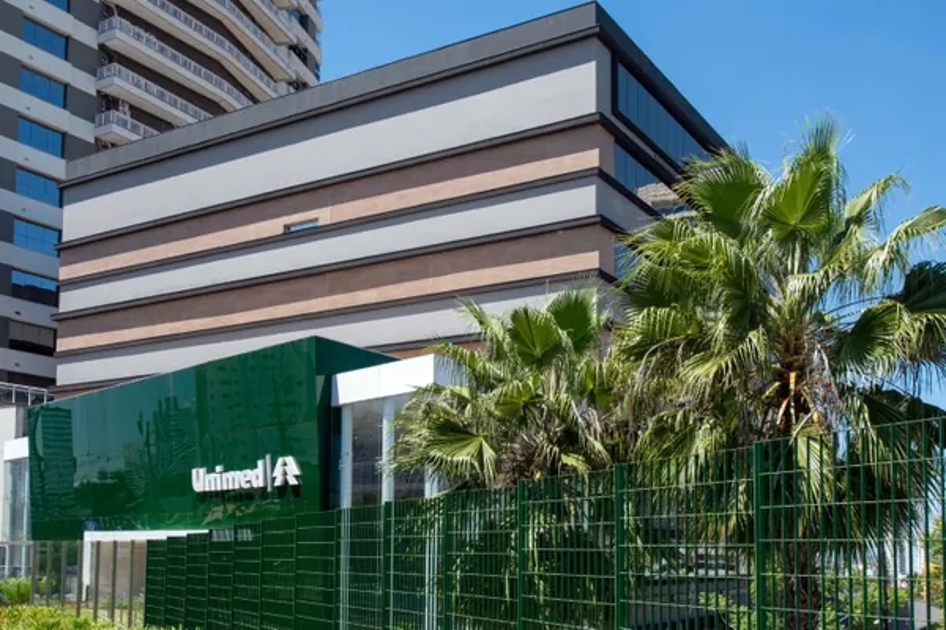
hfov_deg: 53.1
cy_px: 315
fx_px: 946
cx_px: 473
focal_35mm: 36
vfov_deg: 36.9
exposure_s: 1/250
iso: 250
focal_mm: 24
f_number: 9
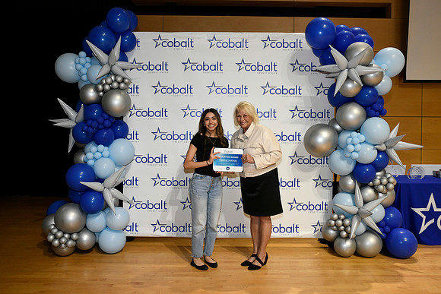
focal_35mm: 29
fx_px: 355
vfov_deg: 45.0
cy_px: 147
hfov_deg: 63.6
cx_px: 220
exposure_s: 1/60
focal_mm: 29
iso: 1600
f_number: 8
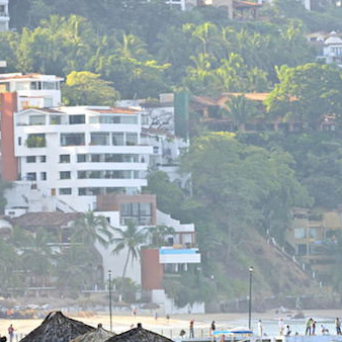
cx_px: 65
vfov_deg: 3.4
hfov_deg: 3.4
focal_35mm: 518
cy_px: 225
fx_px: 5790
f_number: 9
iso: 200
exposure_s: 1/50
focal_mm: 170
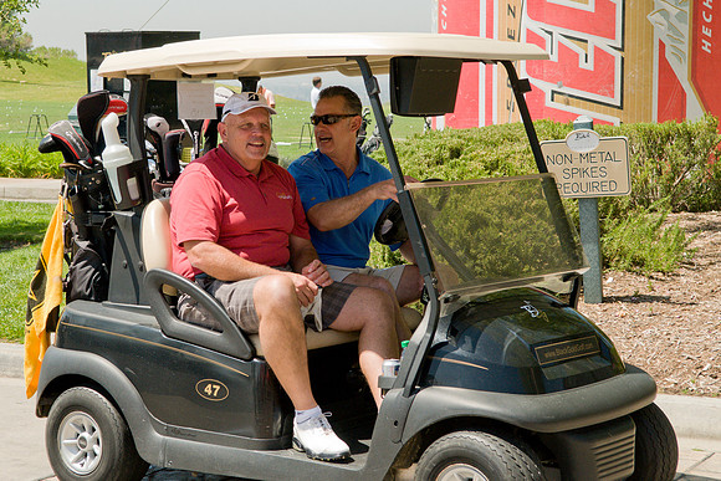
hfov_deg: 24.1
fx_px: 1690
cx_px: 331
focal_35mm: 84
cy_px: 221
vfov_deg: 16.2
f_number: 7.1
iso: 400
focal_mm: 52
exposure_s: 1/800
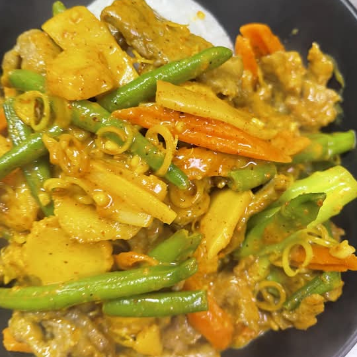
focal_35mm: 30
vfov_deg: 54.0
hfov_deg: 54.0
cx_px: 177
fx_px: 350
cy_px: 174
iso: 160
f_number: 1.6
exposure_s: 1/50
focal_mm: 5.1
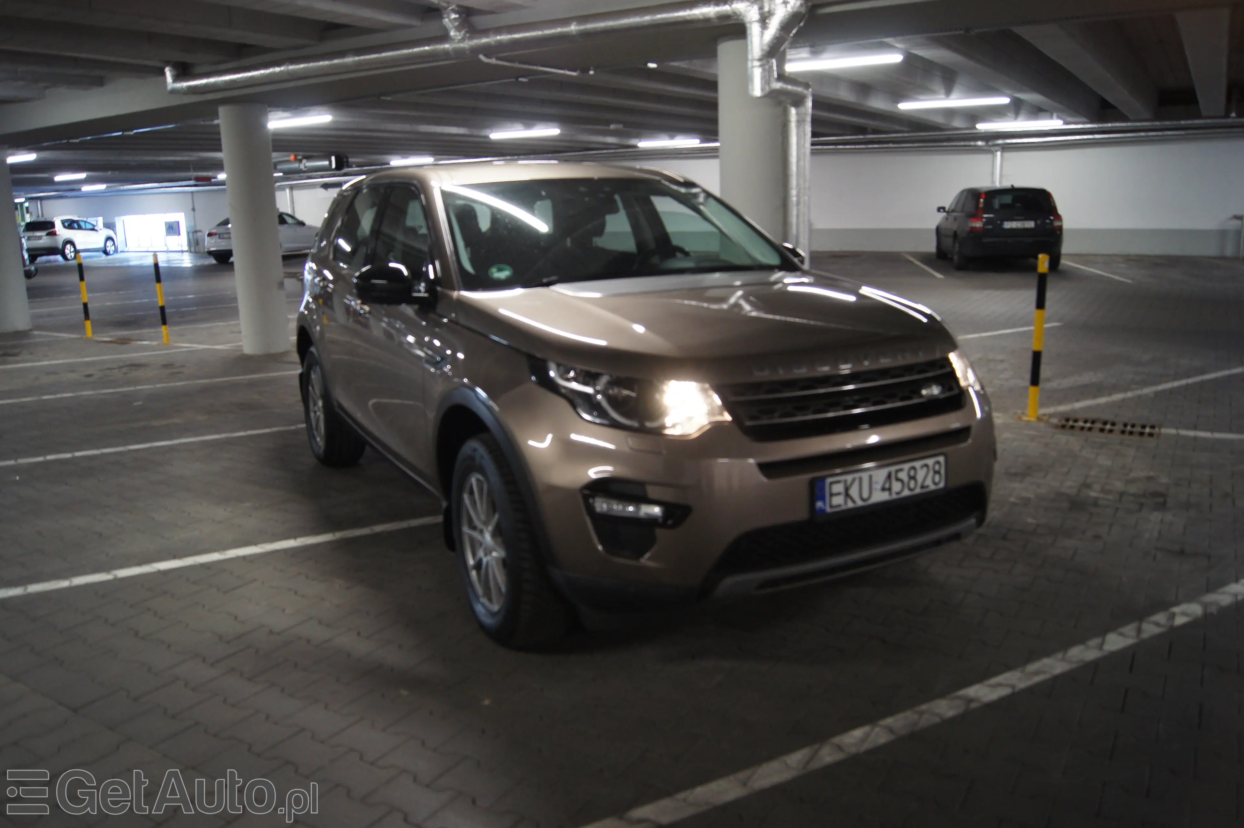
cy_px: 414
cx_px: 622
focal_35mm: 27
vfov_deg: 47.9
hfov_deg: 67.4
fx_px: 932
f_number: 3.5
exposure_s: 1/30
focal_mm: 18
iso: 500
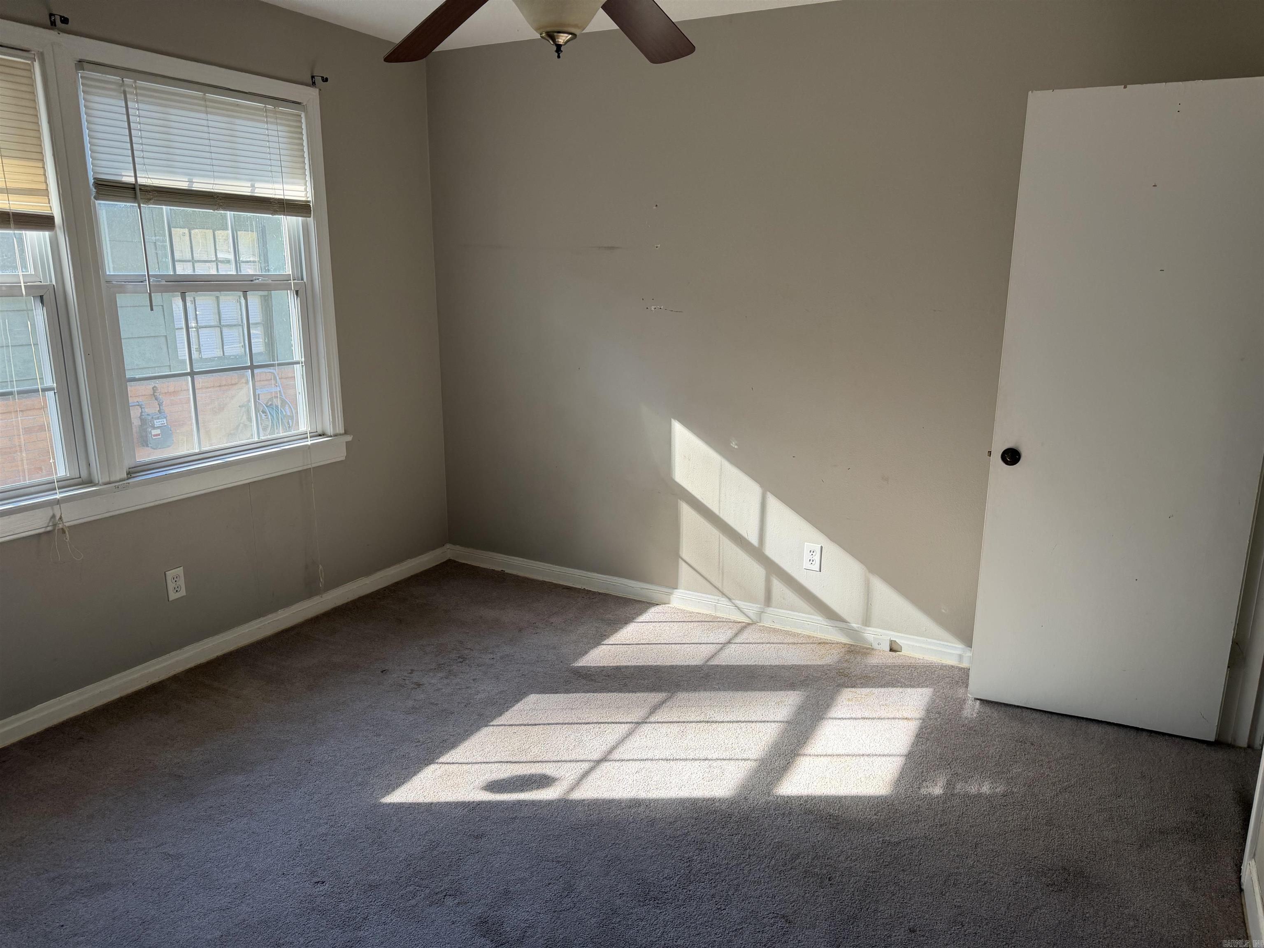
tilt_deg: -13.3
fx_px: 876
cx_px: 632
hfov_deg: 71.6
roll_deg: -0.3
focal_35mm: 24
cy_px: 474
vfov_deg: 56.8
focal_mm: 6.76
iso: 100
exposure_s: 1/133
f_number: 1.78
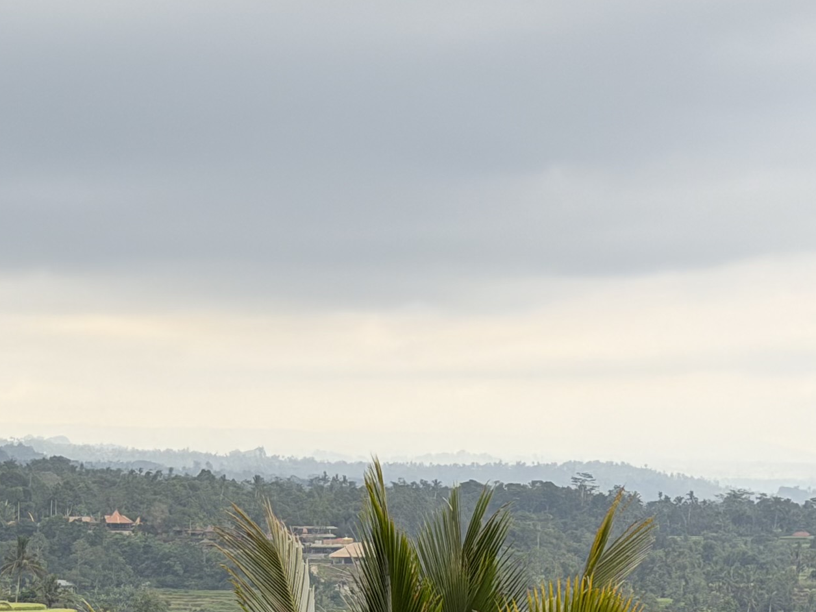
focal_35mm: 154
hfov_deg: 12.7
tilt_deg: -5.5
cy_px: 838
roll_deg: -0.1
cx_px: 1
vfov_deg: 9.4
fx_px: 3631
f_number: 1.78
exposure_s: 1/669
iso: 80
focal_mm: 6.76
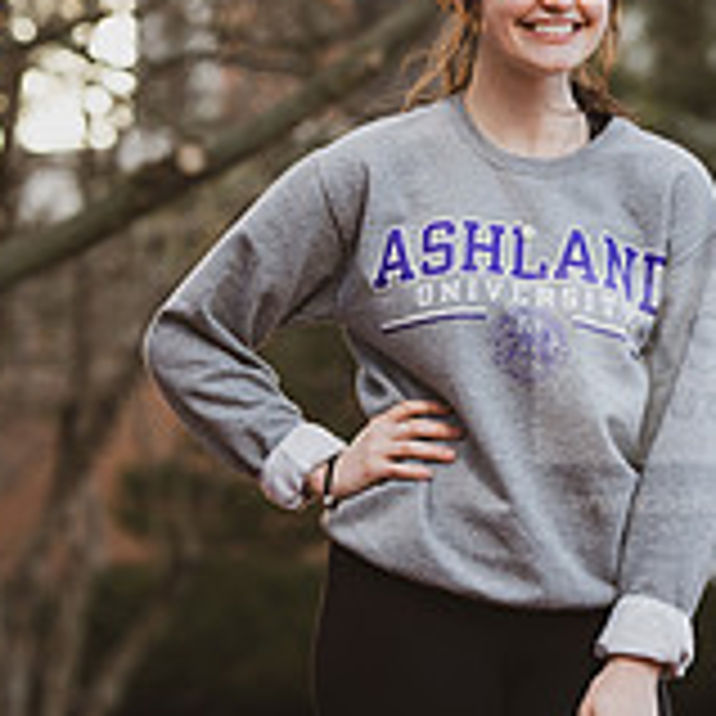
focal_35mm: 270
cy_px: 549
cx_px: 464
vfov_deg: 6.5
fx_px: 6318
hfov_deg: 6.5
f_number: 4
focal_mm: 112
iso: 320
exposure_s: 1/200
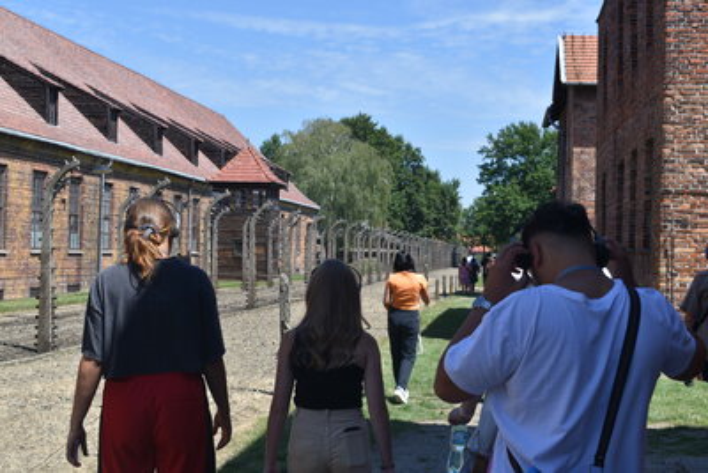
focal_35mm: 60
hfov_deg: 33.4
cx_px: 354
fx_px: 1180
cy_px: 236
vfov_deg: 22.6
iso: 110
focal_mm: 40
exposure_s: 1/250
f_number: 8
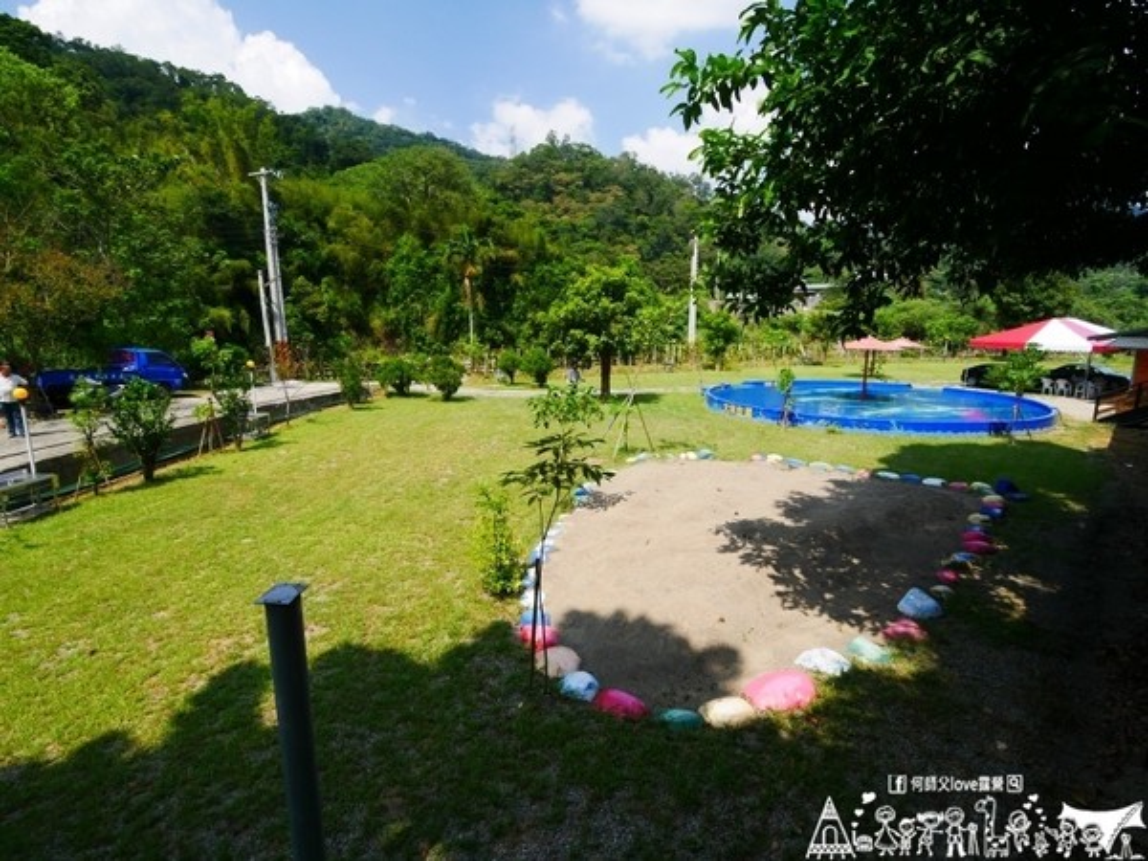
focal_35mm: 18
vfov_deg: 71.6
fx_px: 597
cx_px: 574
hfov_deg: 87.8
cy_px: 430
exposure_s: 1/200
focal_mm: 9
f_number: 5.6
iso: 200
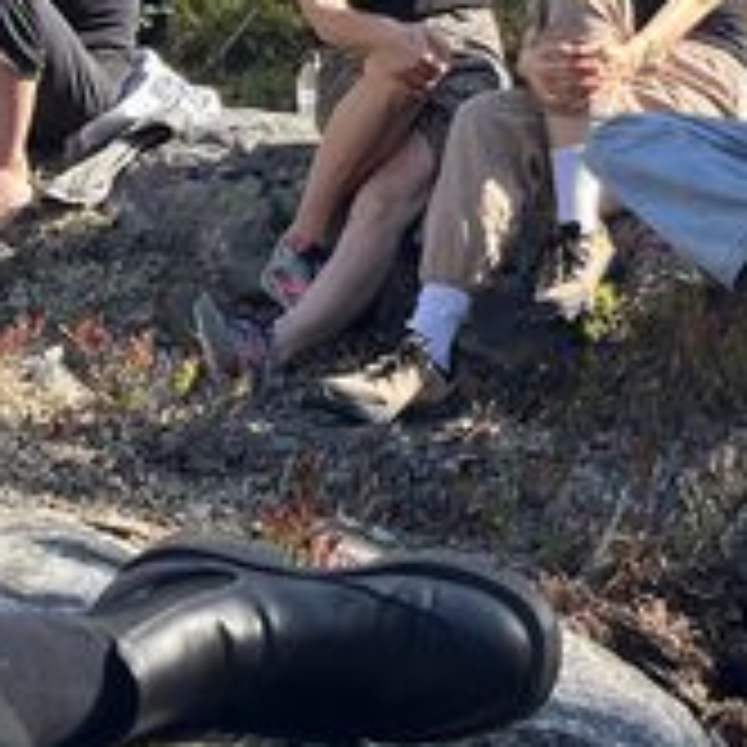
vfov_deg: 16.8
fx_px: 2368
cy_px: -254
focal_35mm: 97
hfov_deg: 16.1
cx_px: 1188
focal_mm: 5.7
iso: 50
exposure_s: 1/1048
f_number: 1.5
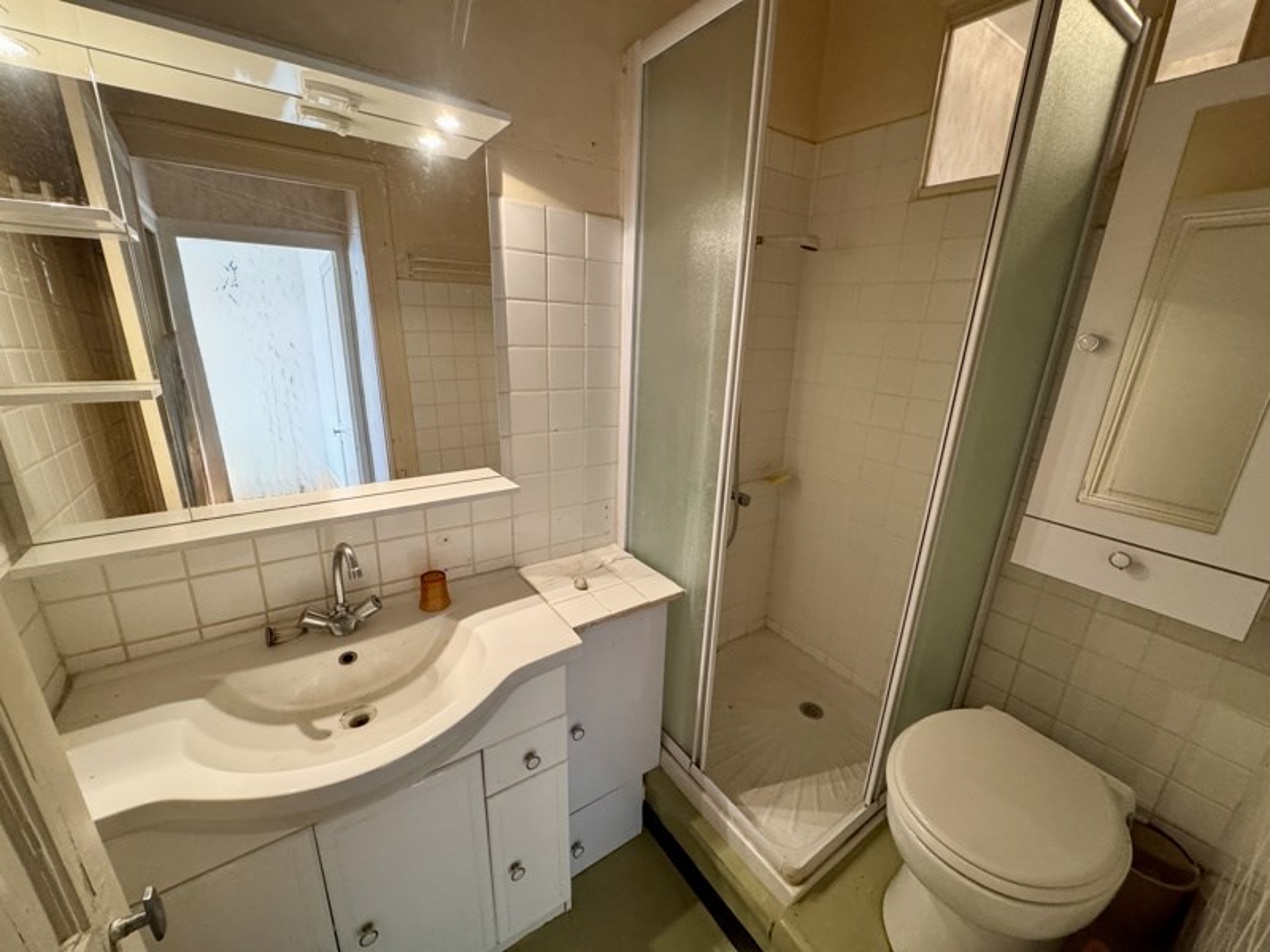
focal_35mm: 14
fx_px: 514
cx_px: 635
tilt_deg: -17.1
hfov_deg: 102.1
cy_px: 476
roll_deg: -2.2
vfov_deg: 85.7
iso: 400
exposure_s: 1/50
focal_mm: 2.22
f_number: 2.2
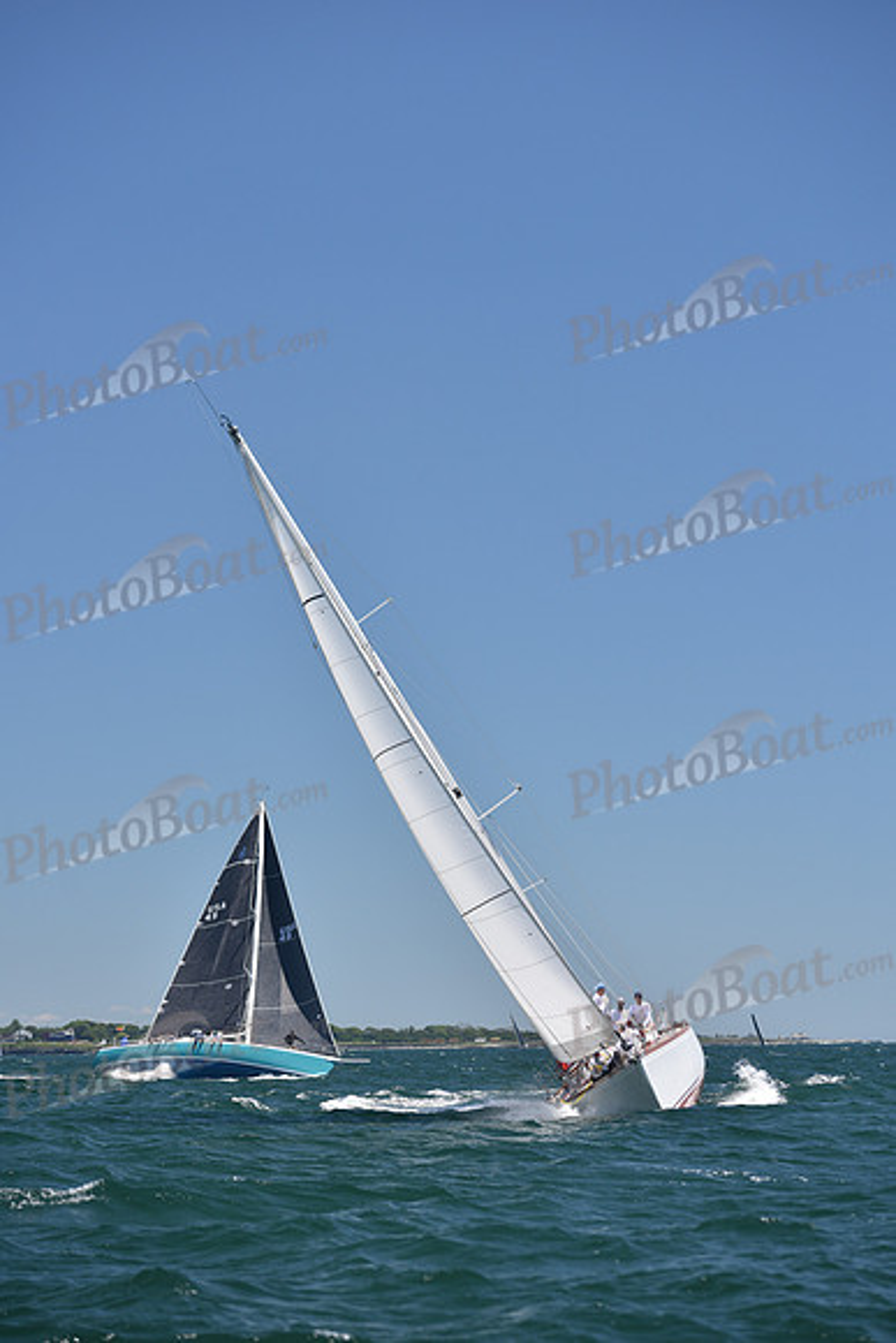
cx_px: 448
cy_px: 672
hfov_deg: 15.2
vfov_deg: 22.6
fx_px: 3358
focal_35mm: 90
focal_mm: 90
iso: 200
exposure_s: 1/1000
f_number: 4
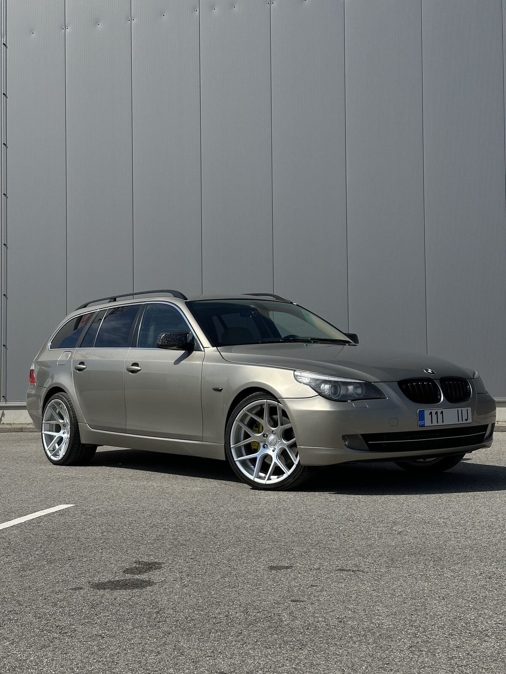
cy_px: 337
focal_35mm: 48
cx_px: 253
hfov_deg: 30.3
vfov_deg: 39.7
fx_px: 936
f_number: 1.78
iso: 64
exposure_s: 1/7092
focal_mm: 6.86
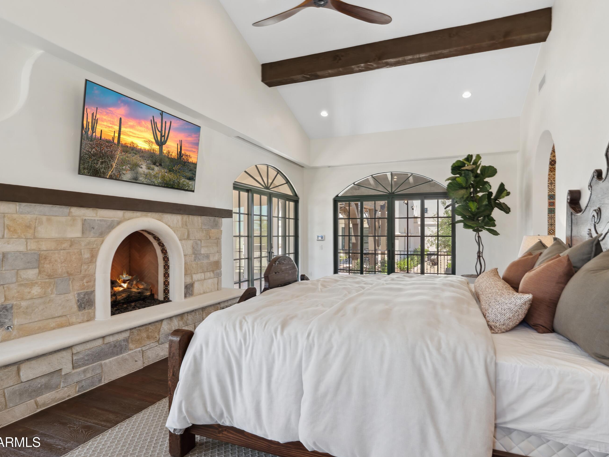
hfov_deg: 81.7
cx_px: 313
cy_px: 229
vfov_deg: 66.0
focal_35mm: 20
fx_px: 352
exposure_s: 1/60
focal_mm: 18
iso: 800
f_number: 8
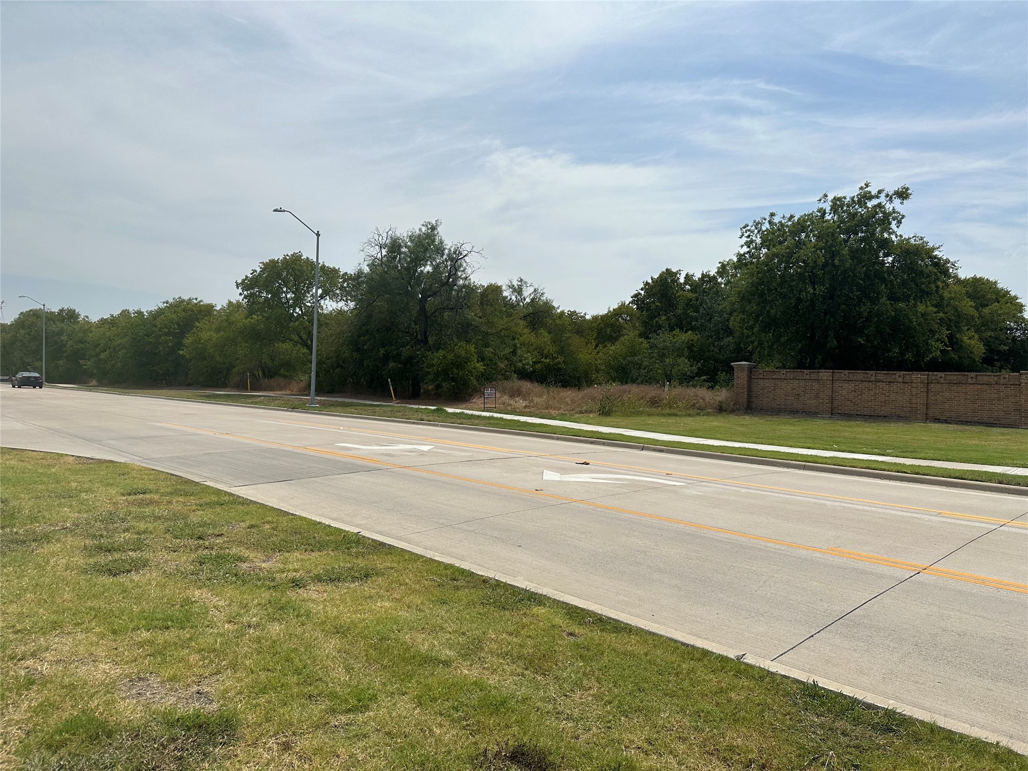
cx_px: 514
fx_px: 713
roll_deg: -1.8
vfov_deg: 56.8
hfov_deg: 71.6
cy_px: 386
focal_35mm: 24
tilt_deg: -1.4
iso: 80
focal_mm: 6.86
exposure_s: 1/10753
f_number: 1.78
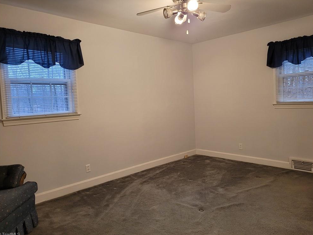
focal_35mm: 27
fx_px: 244
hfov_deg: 65.3
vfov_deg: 51.4
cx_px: 160
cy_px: 116
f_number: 1.8
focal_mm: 5.4
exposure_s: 1/40
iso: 400
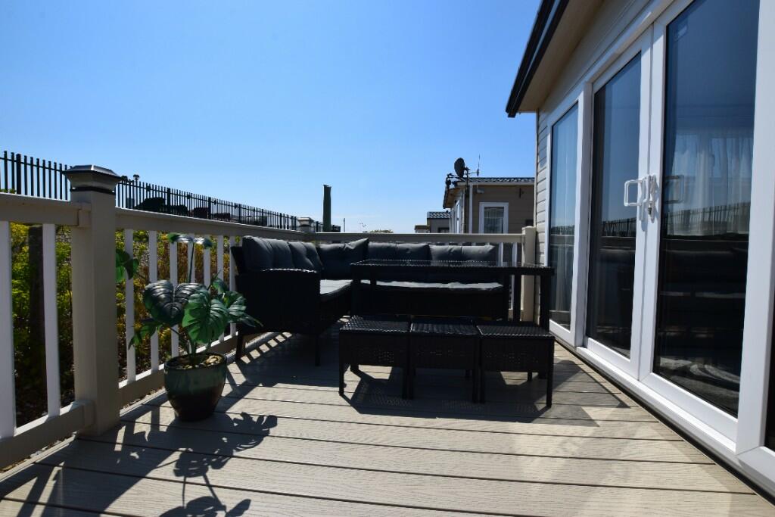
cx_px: 388
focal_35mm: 15
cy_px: 258
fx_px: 323
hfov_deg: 100.4
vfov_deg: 77.3
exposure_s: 1/500
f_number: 11
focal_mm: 10
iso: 280
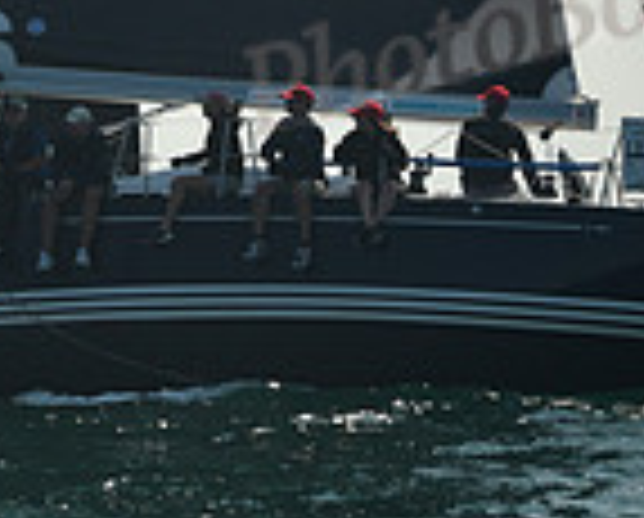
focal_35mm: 266
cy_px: -608
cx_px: 11
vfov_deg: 5.7
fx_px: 5080
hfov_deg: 7.2
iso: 320
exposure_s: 1/640
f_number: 8
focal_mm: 70
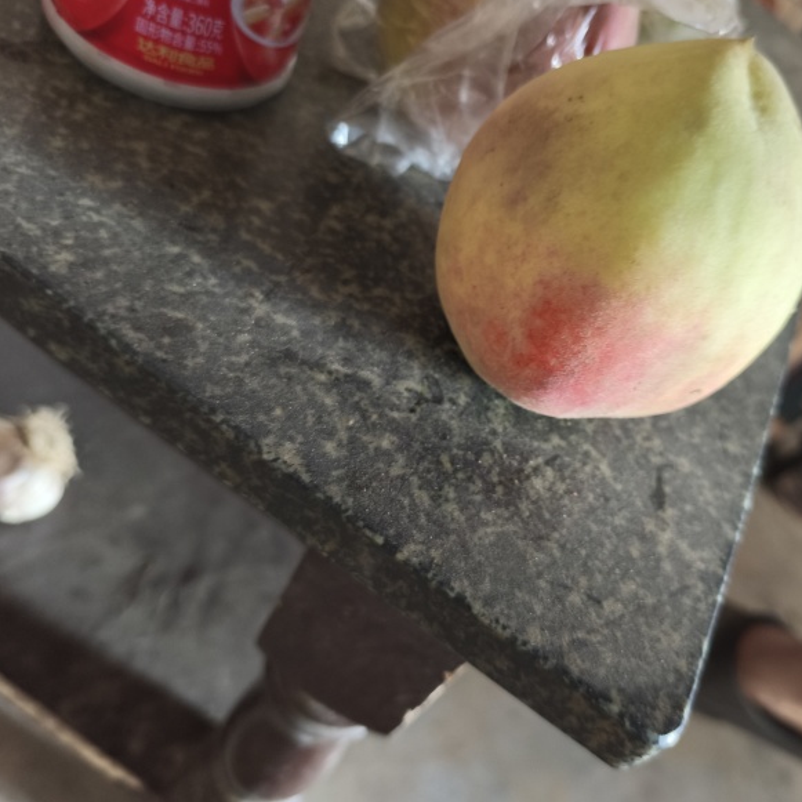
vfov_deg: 57.3
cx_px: 497
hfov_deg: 56.7
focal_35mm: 28
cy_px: 391
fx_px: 734
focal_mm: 5.84
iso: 800
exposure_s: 1/33.3
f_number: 1.6
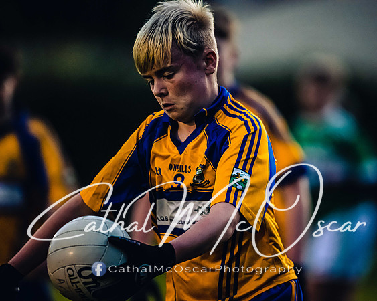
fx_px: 5025
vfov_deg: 3.4
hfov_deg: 4.3
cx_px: 226
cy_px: 150
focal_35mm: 450
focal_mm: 400
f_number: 2.8
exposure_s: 1/500
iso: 5000
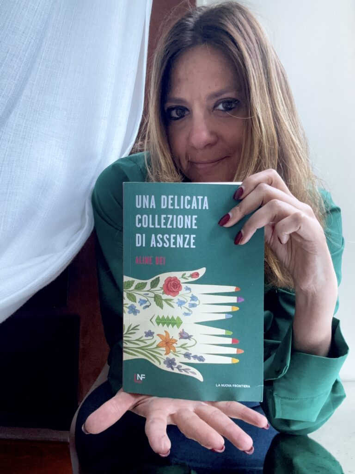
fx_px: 410
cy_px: 237
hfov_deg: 46.8
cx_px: 178
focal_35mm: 30
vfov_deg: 60.0
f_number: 1.9
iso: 200
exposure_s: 1/33
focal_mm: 2.69
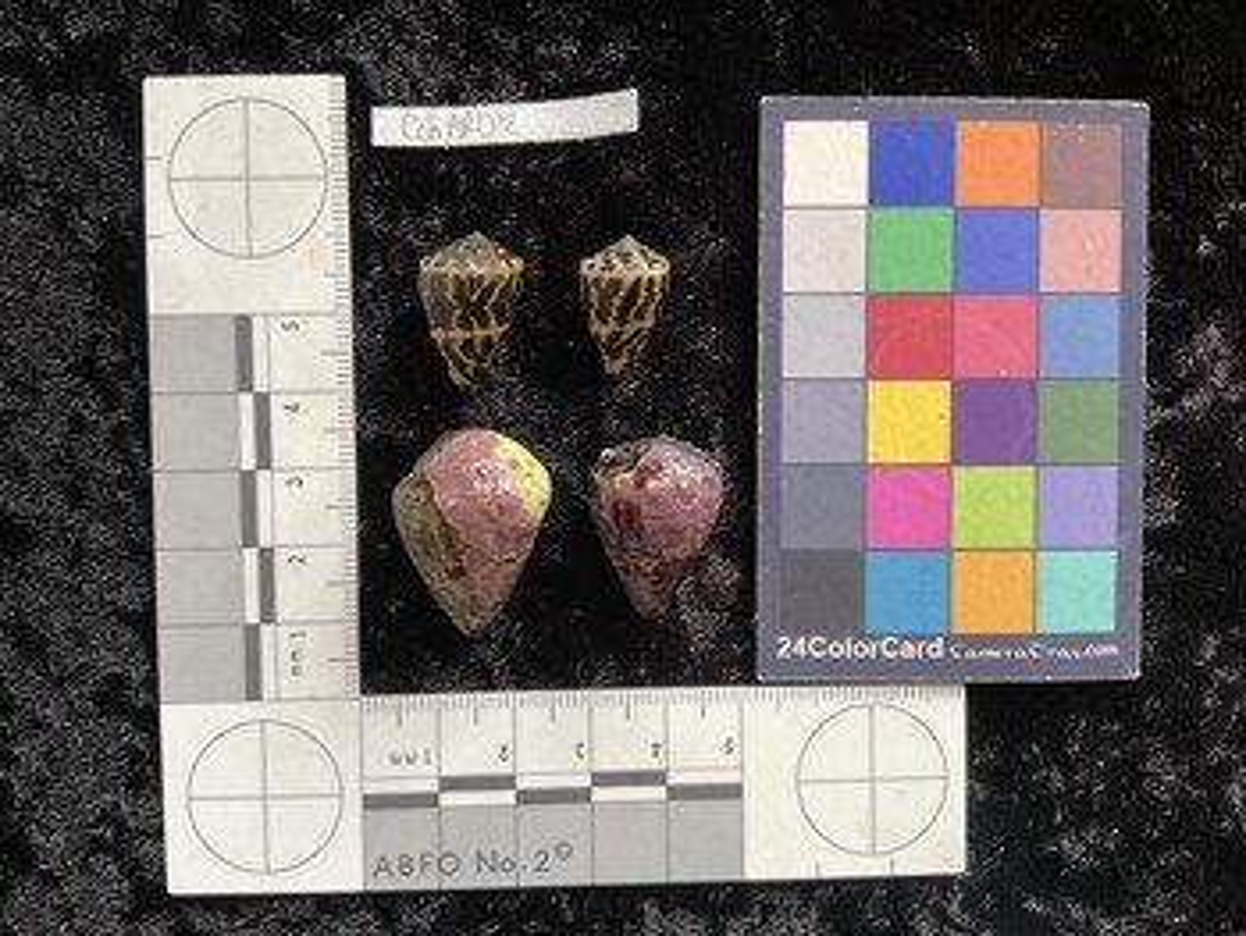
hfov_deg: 61.6
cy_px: 468
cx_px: 623
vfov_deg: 48.3
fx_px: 1045
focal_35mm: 29
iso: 100
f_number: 1.8
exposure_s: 1/60
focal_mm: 3
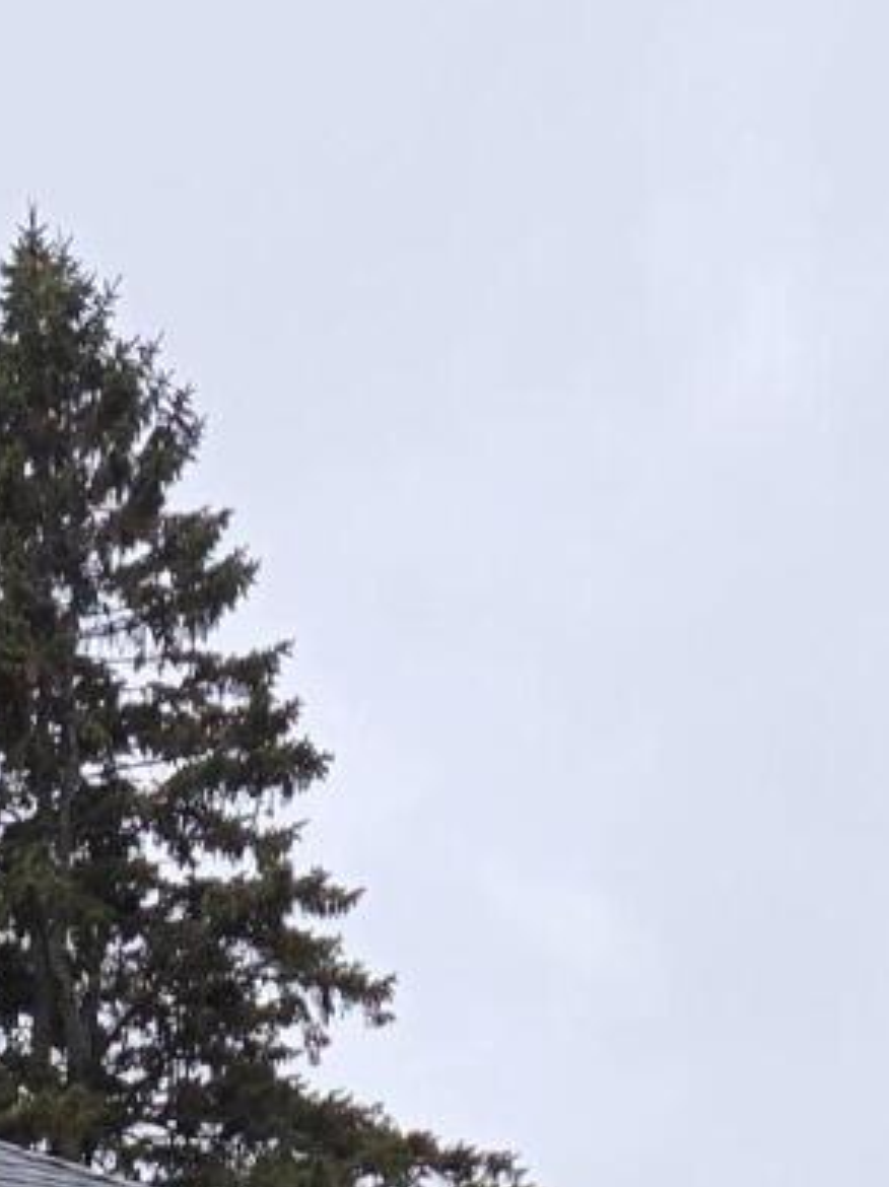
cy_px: 2891
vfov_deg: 12.7
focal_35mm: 118
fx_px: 4045
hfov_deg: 12.4
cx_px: -49
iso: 25
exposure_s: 1/474
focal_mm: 5.4
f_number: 1.8
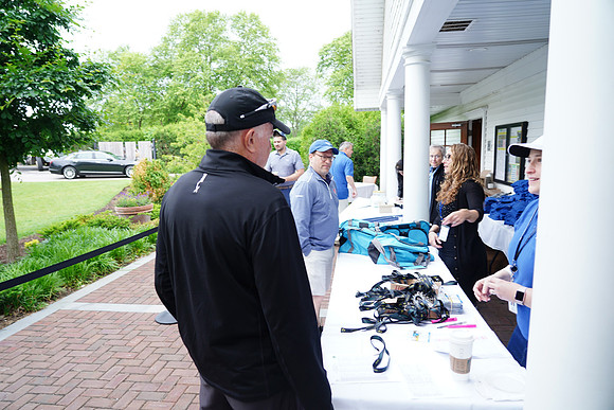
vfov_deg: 53.2
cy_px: 205
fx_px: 409
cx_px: 307
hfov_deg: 73.7
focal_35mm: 24
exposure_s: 1/80
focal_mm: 24
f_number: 4
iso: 160
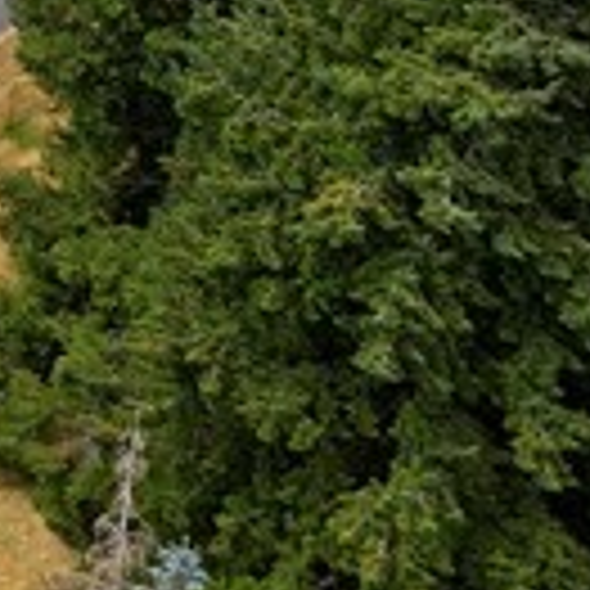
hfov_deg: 7.5
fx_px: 3799
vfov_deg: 8.0
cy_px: -975
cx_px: -1374
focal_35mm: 197
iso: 100
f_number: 6.3
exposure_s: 1/240
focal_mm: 10.26
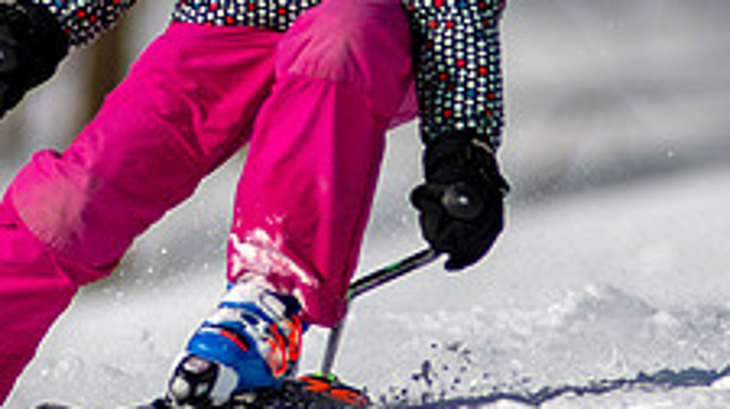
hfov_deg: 1.5
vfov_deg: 0.9
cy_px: 57
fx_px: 27128
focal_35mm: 1403
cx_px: 36
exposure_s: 1/6400
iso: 100
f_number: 2.8
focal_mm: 300
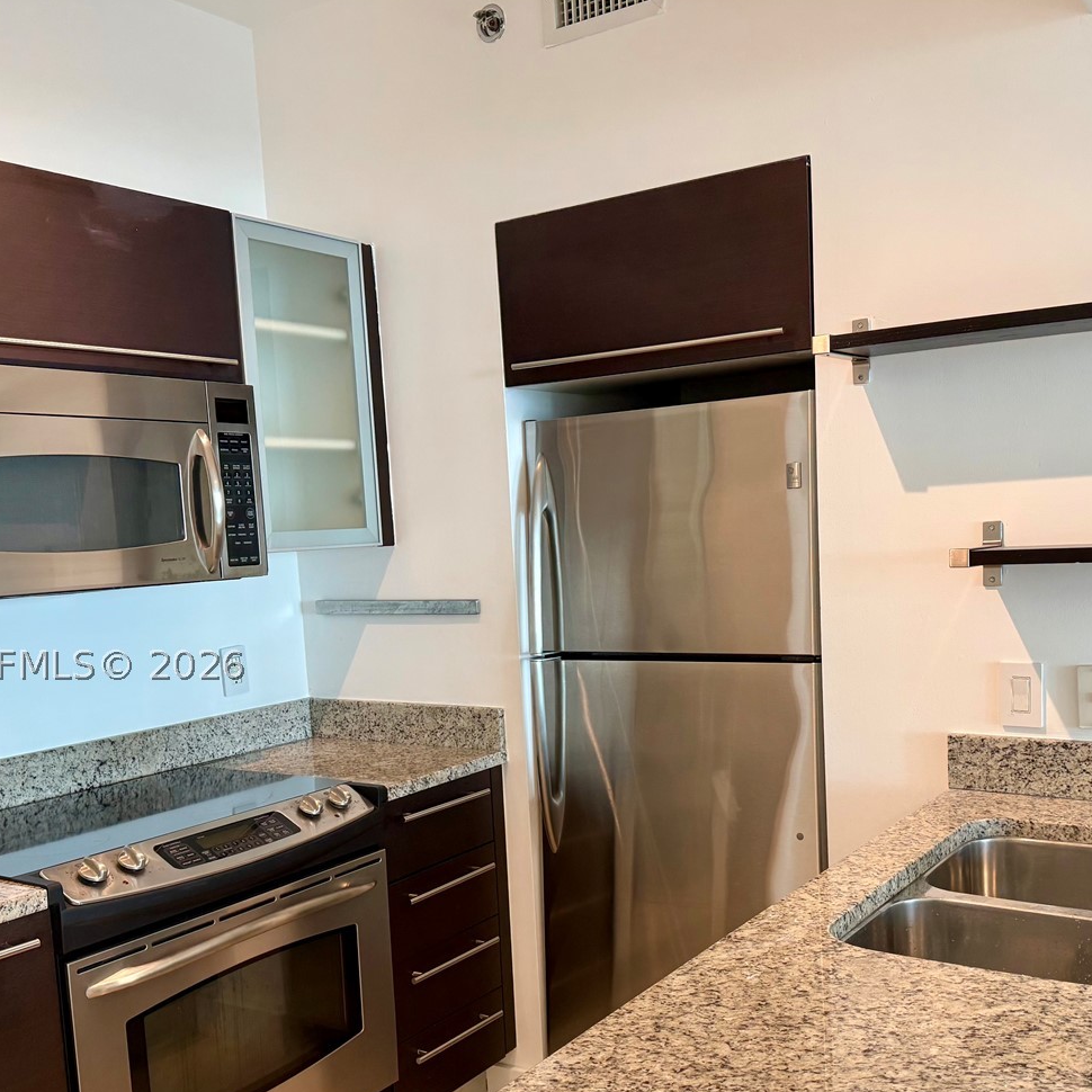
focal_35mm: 35
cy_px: 664
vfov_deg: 46.9
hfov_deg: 47.2
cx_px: 589
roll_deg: +3.2
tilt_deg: -5.7
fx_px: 1249
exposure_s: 1/120
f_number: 1.78
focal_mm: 6.76
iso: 200
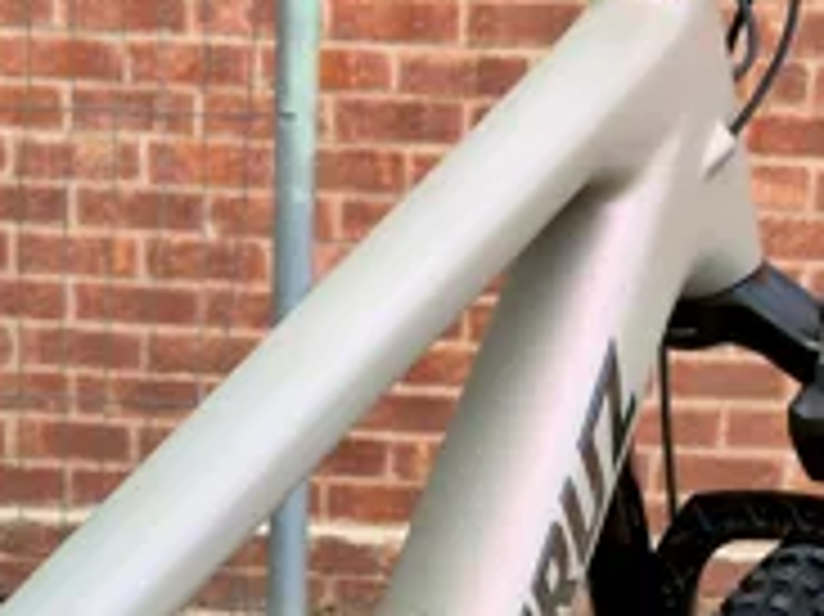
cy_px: 904
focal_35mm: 105
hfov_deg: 18.7
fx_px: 2498
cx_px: 446
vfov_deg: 13.3
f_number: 1.78
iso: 64
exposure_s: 1/533
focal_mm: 6.76
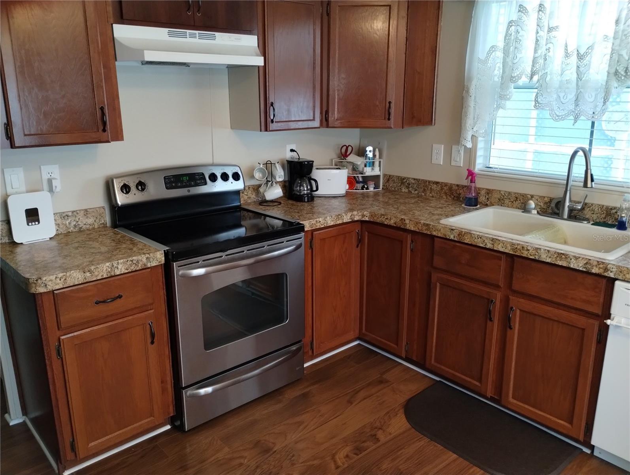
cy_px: 238
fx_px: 510
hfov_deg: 63.4
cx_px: 315
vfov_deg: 49.9
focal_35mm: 28
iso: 713
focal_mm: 4.27
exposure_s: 1/30
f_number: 1.8
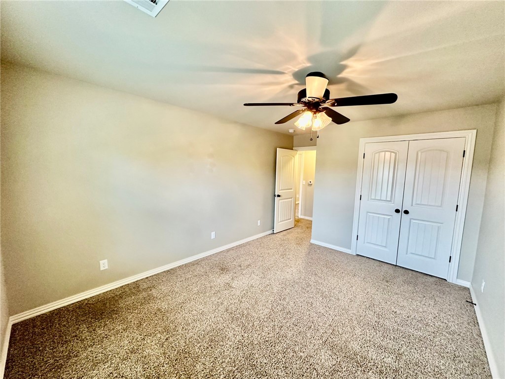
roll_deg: -1.9
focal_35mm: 14
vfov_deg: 85.7
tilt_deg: -6.3
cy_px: 190
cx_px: 252
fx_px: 204
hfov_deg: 102.1
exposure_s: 1/60
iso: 320
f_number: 2.2
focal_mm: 2.22
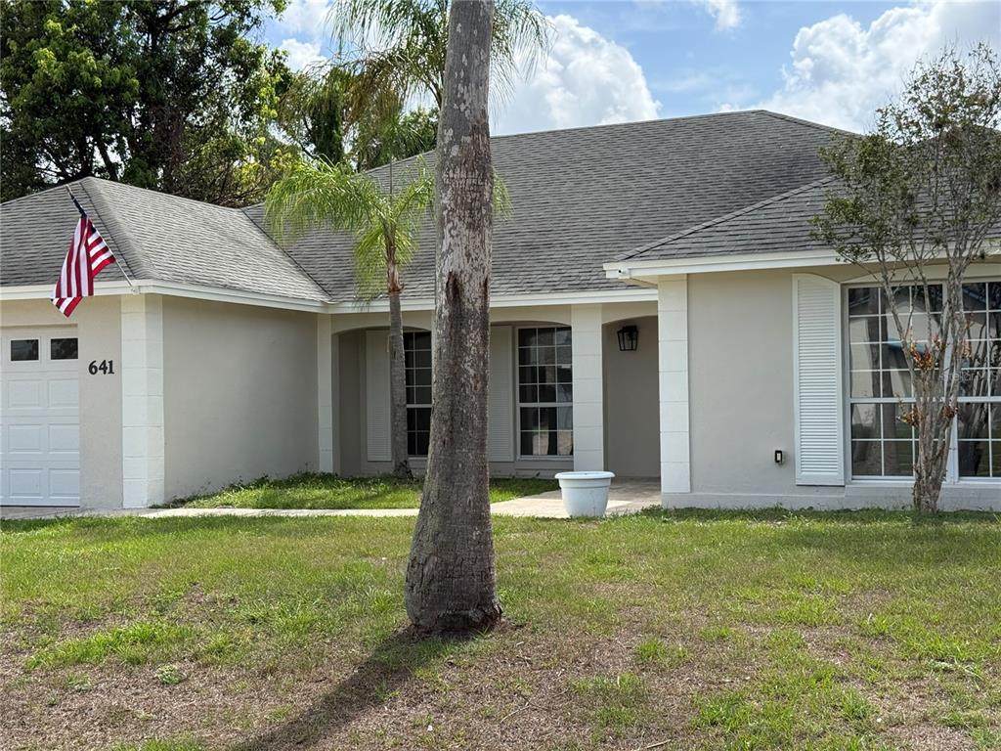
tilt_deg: +1.3
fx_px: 1388
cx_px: 500
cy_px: 376
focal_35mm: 48
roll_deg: +1.5
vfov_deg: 30.3
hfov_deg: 39.7
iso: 100
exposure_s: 1/4098
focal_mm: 6.76
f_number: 1.78
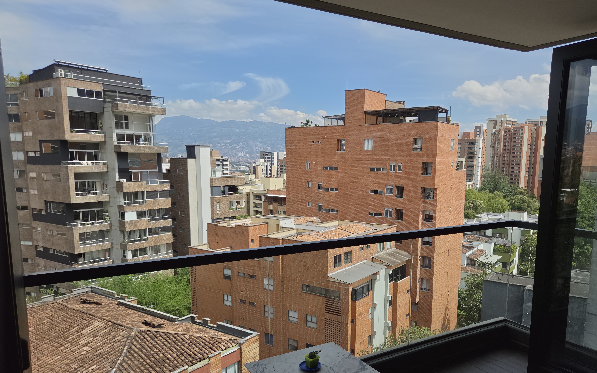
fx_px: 439
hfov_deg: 68.3
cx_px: 326
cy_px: 220
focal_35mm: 27
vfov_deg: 45.8
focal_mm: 5.4
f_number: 1.8
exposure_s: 1/4301
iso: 50
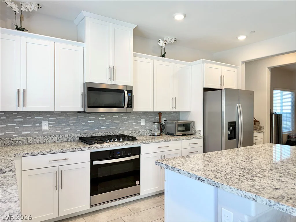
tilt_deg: -0.8
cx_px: 148
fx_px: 205
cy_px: 111
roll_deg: -0.3
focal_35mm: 24
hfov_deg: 71.6
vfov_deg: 56.8
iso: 100
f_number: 1.78
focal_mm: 6.76
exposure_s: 1/120
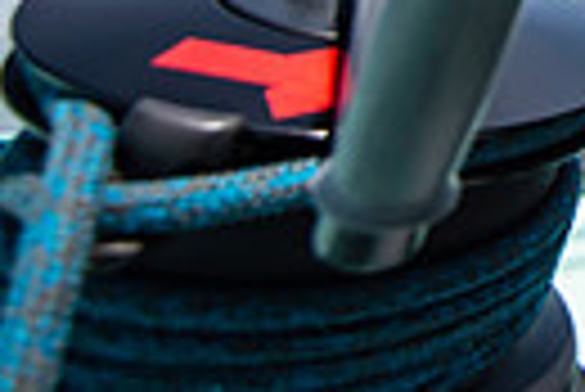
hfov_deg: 19.0
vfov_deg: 16.2
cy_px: -372
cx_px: 1161
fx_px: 1090
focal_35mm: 67
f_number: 5
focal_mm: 15
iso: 250
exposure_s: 1/1600
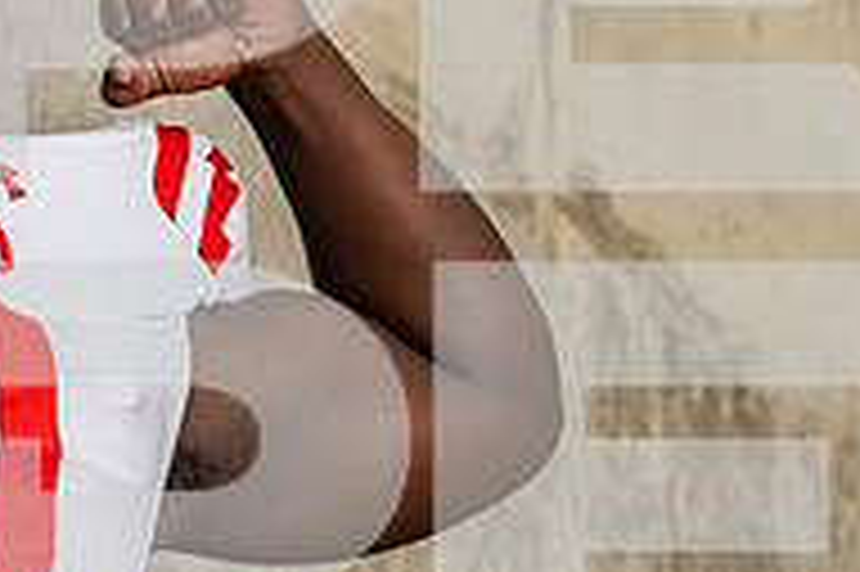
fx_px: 3341
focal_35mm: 140
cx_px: -194
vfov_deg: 9.7
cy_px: 502
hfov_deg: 14.2
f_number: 5.6
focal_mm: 46
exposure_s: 1/200
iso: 100
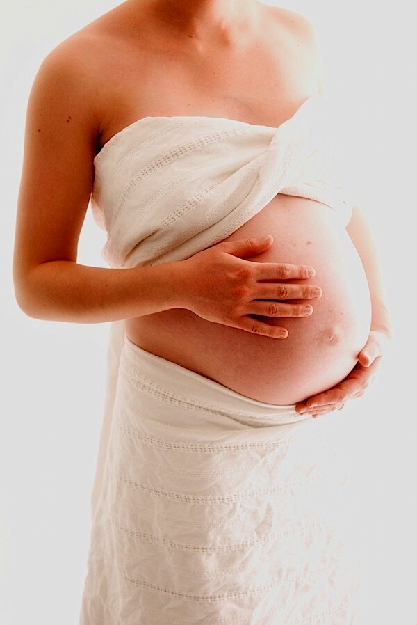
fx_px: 729
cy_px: 312
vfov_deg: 46.4
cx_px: 208
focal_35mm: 42
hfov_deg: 31.9
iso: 500
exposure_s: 1/800
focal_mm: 42
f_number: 2.8
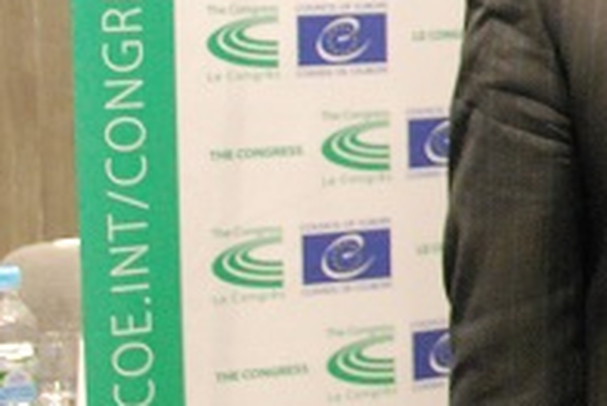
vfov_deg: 10.2
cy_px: -68
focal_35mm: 133
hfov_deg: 13.4
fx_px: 2244
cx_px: 1174
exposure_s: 1/30
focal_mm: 20
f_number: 3.8
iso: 1600
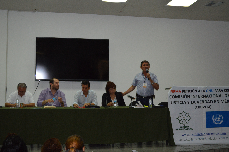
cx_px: 114
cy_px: 76
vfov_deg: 25.0
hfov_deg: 36.9
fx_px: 343
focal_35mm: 54
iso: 640
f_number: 5
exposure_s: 1/60
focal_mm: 36
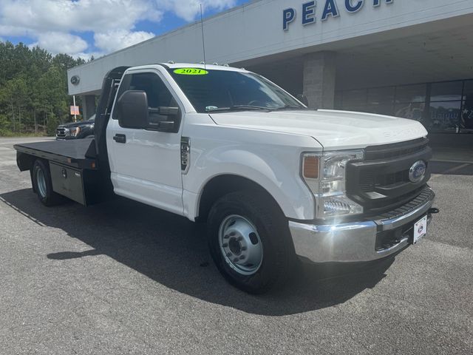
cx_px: 236
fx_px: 328
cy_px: 178
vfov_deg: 56.8
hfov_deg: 71.6
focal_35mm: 24
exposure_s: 1/5814
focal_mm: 6.76
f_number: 1.78
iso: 80
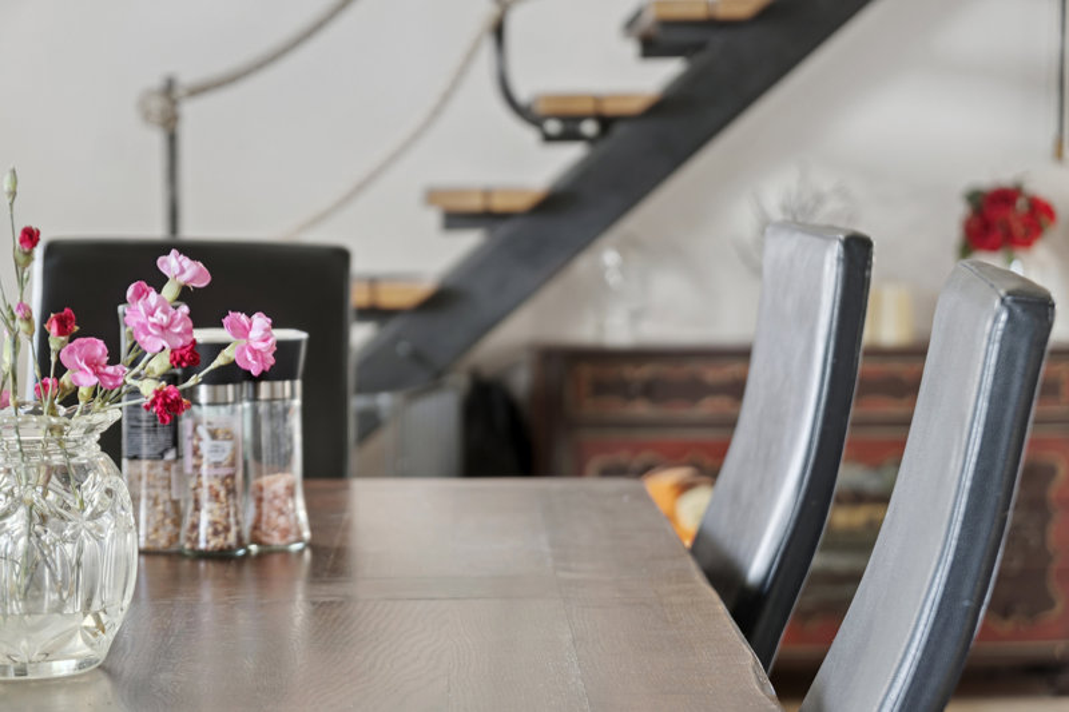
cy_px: 356
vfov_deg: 13.8
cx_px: 534
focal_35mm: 99
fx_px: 2939
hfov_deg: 20.6
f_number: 4
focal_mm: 66
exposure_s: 1/10
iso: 200
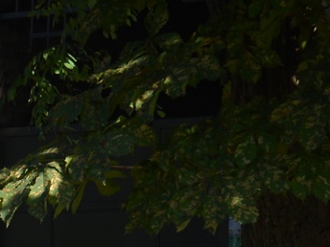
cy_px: 407
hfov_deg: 6.0
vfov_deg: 4.5
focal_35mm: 327
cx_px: -169
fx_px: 3117
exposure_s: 1/160
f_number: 6.3
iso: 200
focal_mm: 52
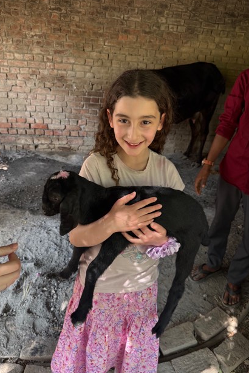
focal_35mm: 26
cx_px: 117
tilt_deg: -26.1
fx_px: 269
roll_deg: -3.5
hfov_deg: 49.6
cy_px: 186
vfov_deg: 69.4
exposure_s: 1/121
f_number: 1.78
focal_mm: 6.76
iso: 160
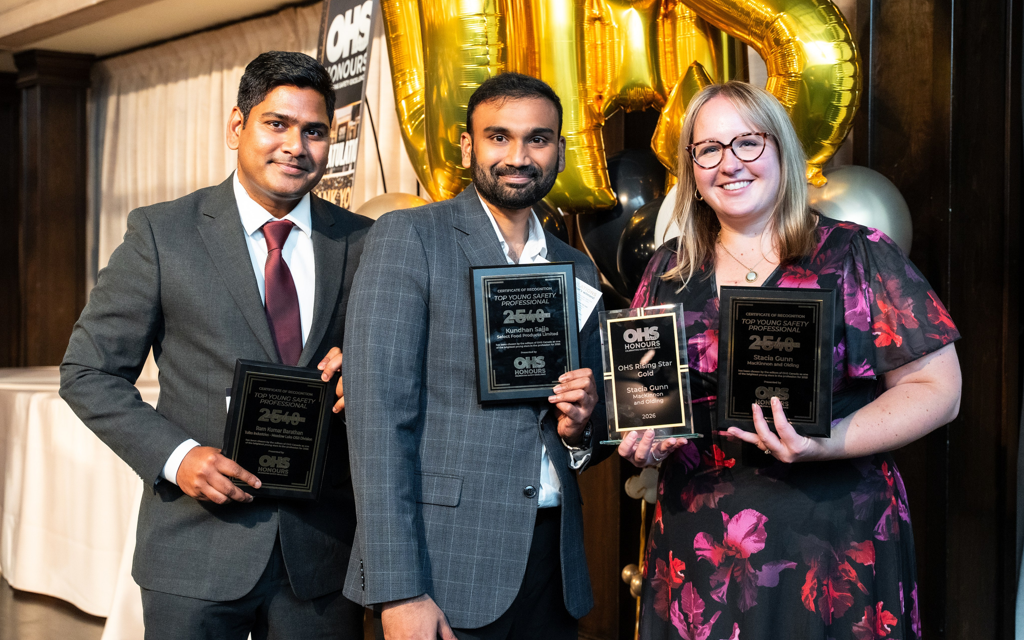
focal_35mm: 50
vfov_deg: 25.8
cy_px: 282
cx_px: 512
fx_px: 1395
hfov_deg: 40.3
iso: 2500
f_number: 4
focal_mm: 43.6
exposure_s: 1/160
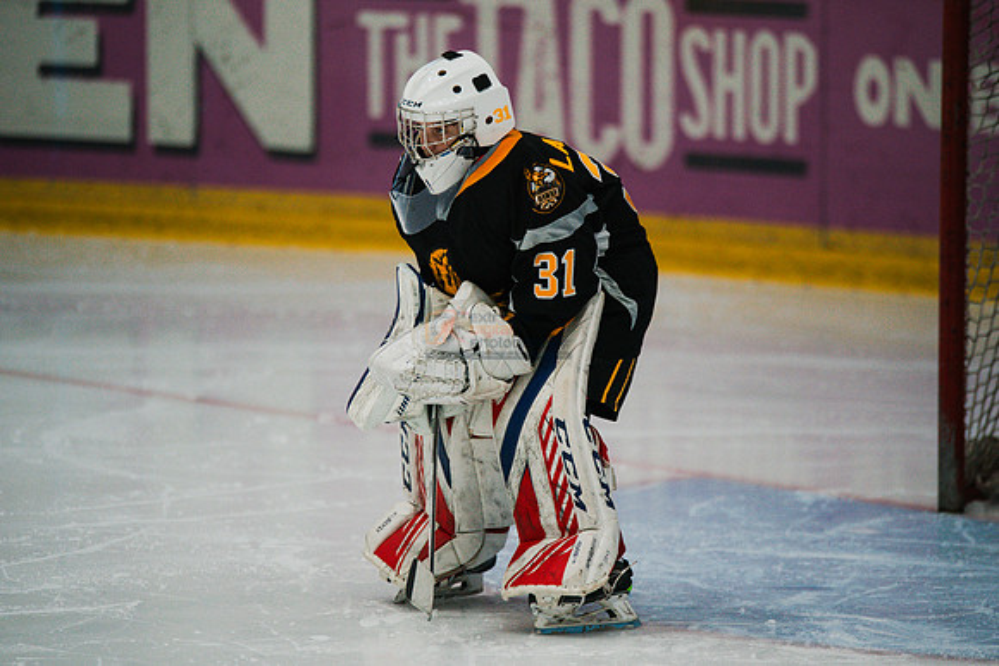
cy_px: 333
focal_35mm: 300
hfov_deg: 6.9
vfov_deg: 4.6
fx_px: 8327
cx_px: 500
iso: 3200
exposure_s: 1/1600
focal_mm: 300
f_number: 3.2
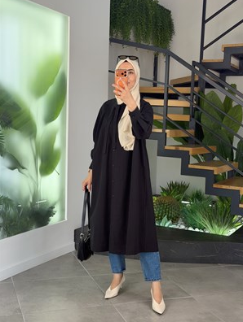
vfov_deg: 38.1
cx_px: 123
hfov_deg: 29.2
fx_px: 467
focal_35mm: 50
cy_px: 158
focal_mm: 6.76
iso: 64
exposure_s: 1/278
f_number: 1.78
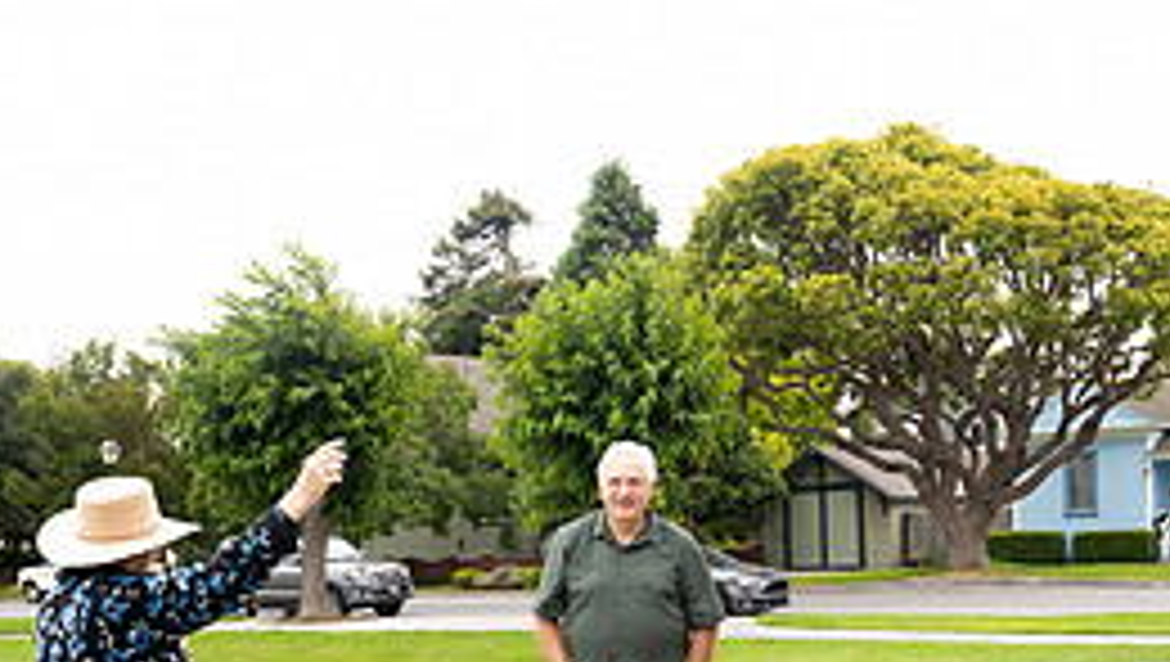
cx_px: 513
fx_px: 1771
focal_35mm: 57
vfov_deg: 20.4
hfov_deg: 36.5
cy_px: 689
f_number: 4
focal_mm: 31.5
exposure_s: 1/500
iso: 640
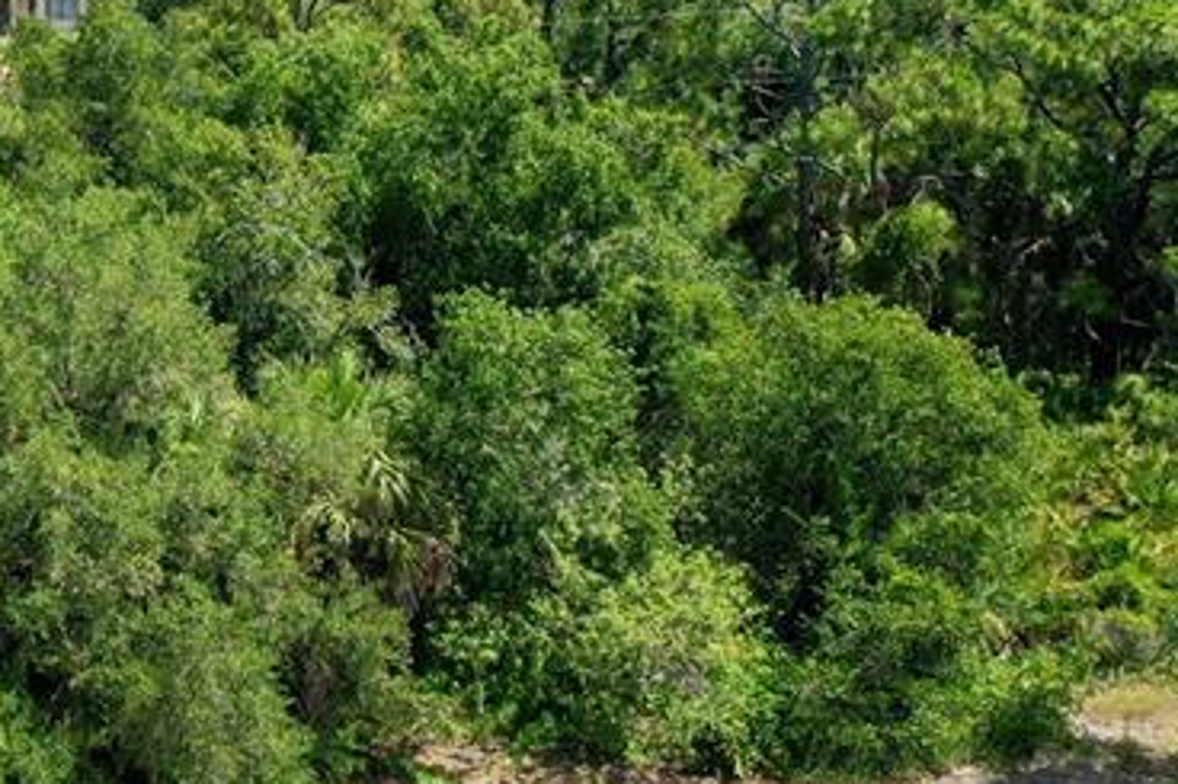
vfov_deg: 17.2
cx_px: -336
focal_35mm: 78
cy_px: 45
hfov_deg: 23.2
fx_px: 2551
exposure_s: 1/500
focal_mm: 10.26
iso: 100
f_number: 5.6
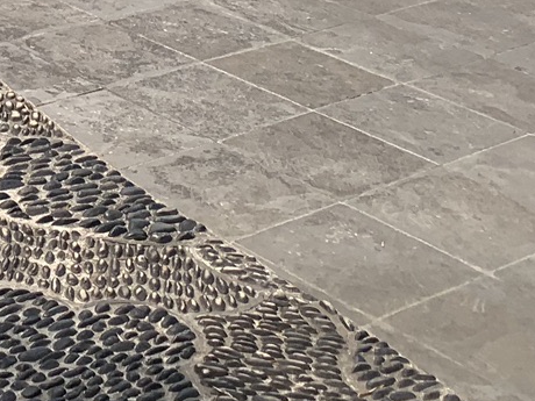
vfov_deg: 11.6
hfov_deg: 16.1
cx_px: -251
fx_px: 1746
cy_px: -424
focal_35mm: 113
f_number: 1.8
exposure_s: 1/2481
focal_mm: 4.25
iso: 25
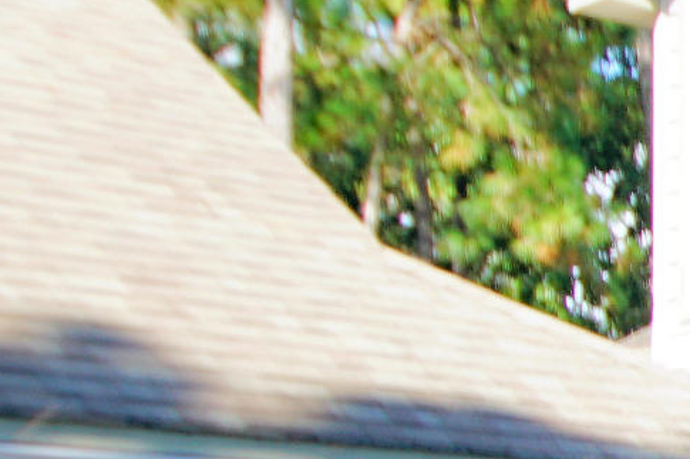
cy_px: 653
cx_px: 1956
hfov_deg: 11.2
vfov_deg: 10.2
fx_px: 2491
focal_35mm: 130
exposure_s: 1/80
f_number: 6.3
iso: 100
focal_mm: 14
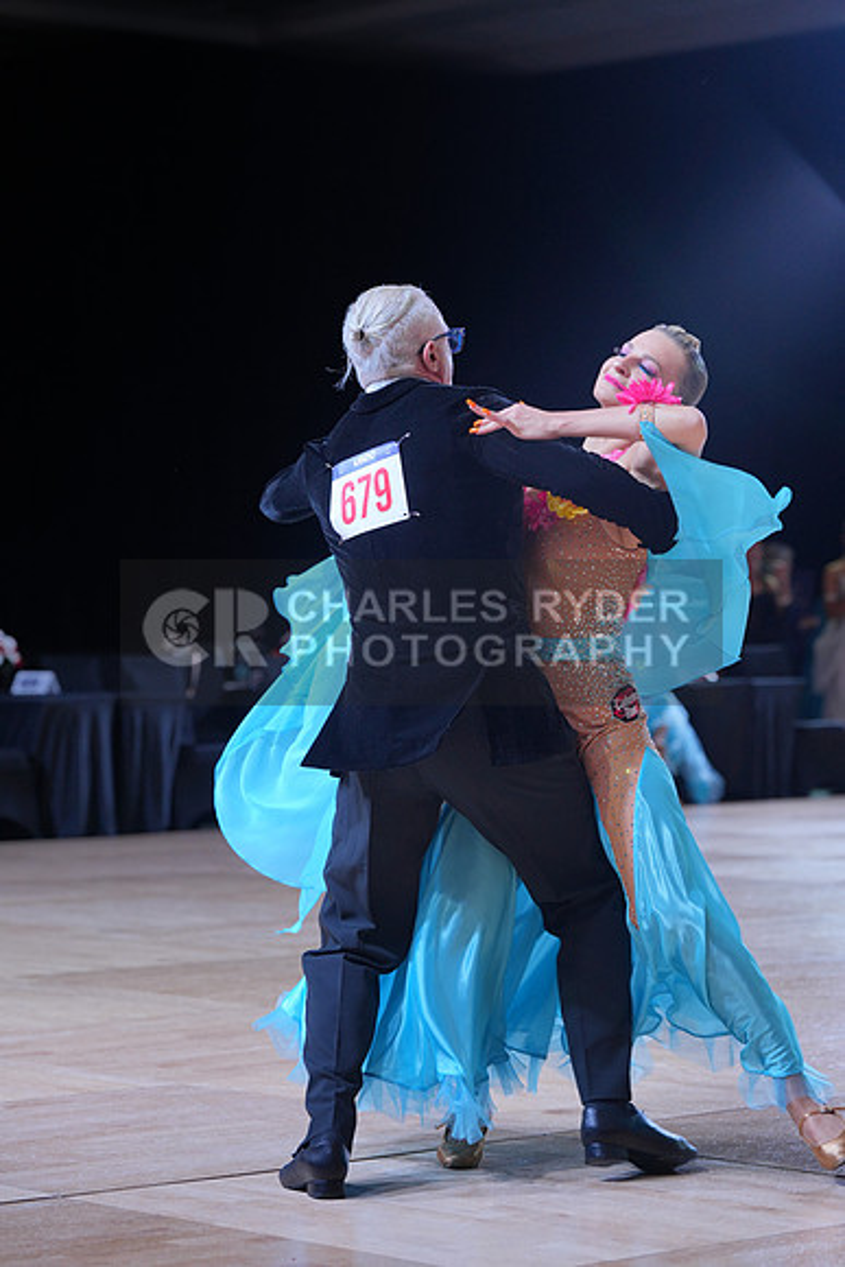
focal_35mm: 101
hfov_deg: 13.6
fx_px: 3554
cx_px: 422
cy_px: 634
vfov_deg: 20.2
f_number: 4
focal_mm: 101
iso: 800
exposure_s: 1/400
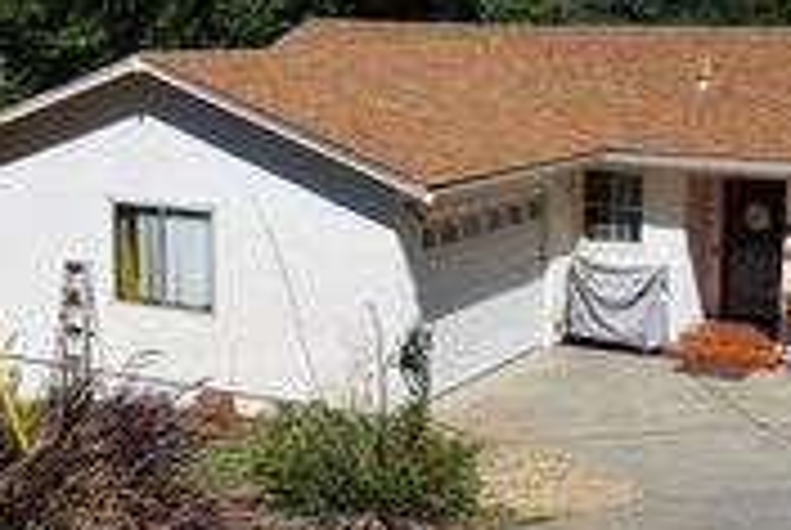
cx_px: 400
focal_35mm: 68
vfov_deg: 20.1
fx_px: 1497
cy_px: 263
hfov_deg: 29.6
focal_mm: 16
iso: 100
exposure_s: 1/250
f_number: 10
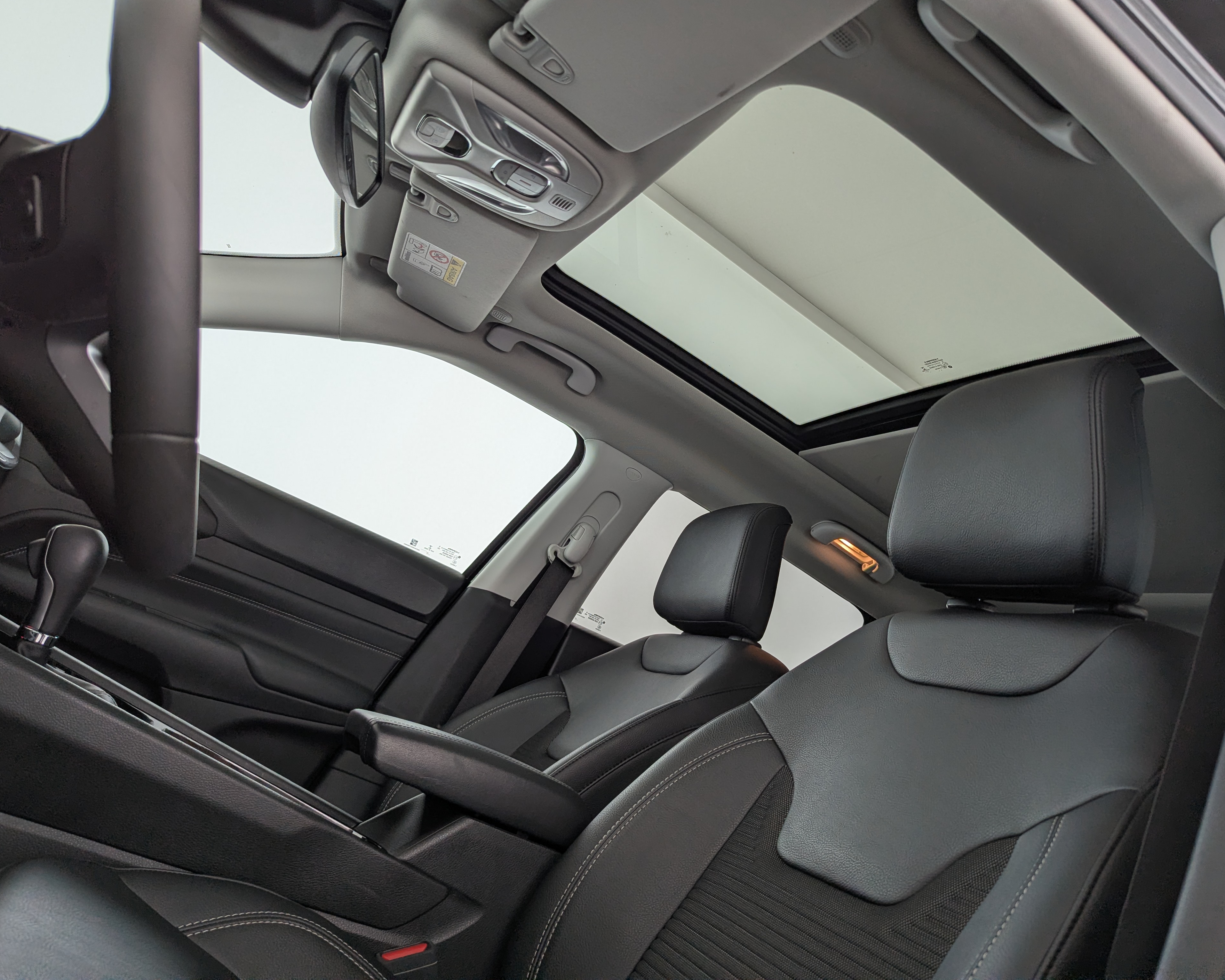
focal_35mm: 25
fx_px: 906
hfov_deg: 68.1
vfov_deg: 56.8
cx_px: 610
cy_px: 489
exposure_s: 1/139
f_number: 1.85
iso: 55
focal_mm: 6.81
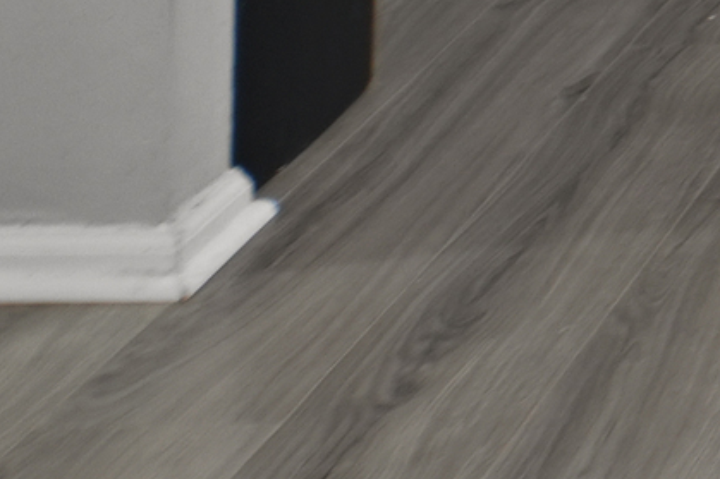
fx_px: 2639
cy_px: -1116
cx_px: 1627
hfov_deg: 12.7
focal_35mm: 132
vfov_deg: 8.2
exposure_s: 1
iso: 250
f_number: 9
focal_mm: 12
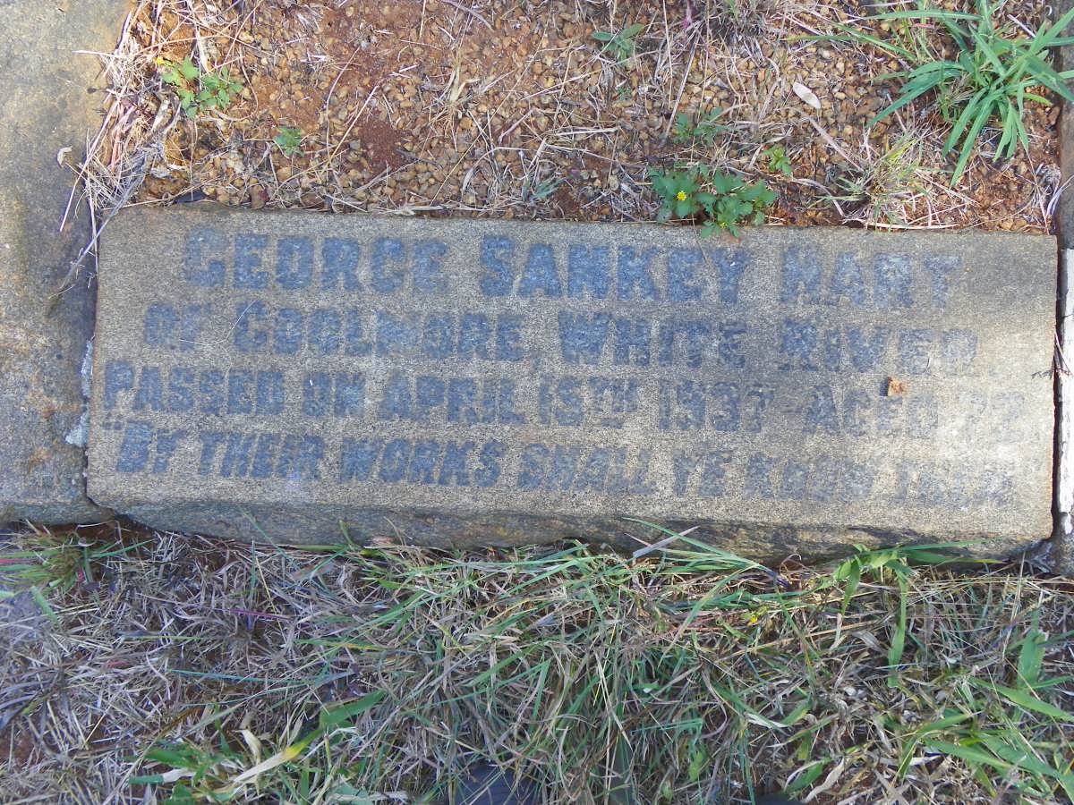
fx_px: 1272
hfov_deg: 45.8
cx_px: 537
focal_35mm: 41
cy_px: 402
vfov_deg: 35.1
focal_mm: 7.3
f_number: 3.2
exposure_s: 1/30
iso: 64
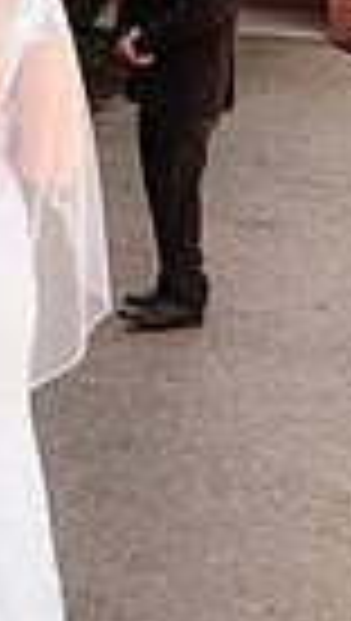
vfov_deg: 25.1
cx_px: 122
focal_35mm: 82
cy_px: 63
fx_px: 1352
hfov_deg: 14.8
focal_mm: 24
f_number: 2.8
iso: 160
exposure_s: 1/400
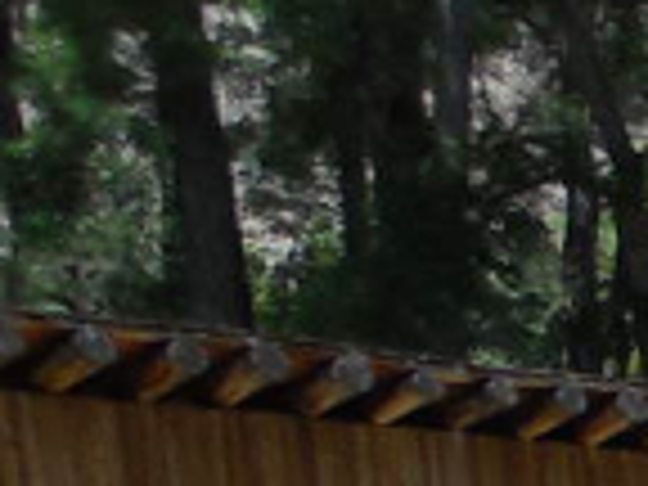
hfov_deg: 8.1
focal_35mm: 182
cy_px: 1292
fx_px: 3407
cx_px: 2308
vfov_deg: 7.5
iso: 125
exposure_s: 1/800
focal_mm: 4.5
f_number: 3.3
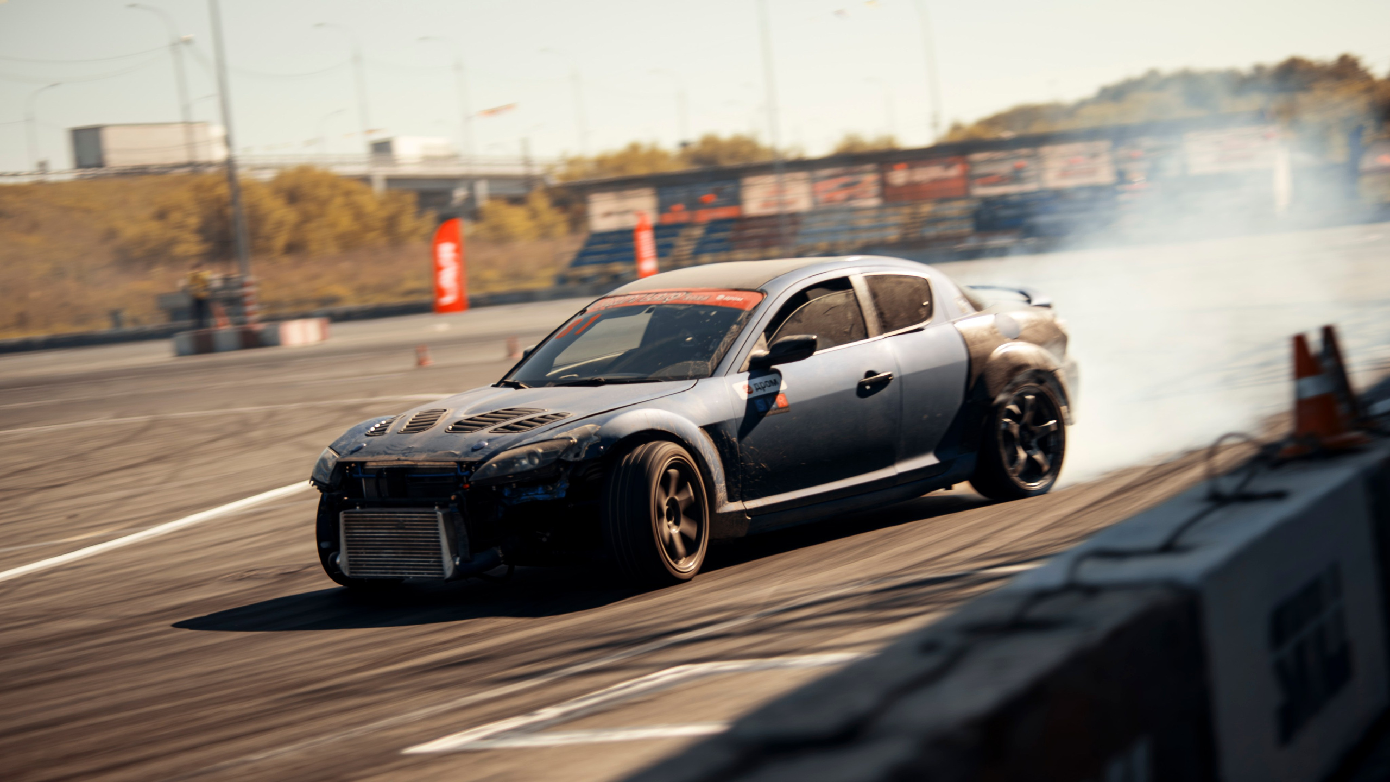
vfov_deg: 12.8
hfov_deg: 22.5
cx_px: 738
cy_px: 417
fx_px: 3486
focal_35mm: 95
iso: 100
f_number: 1.8
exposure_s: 1/125
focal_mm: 85
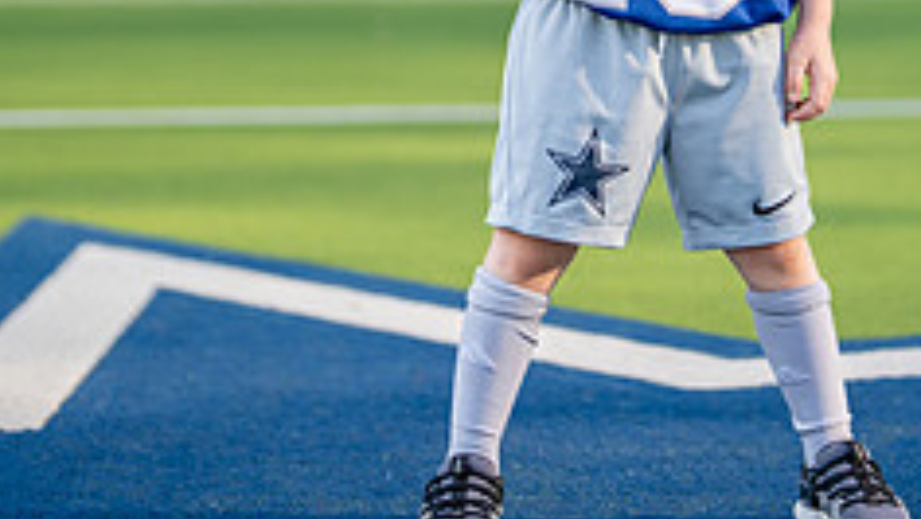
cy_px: -66
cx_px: 700
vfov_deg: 7.3
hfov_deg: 12.9
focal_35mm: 166
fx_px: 4056
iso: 125
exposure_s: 1/4000
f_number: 1.2
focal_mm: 50
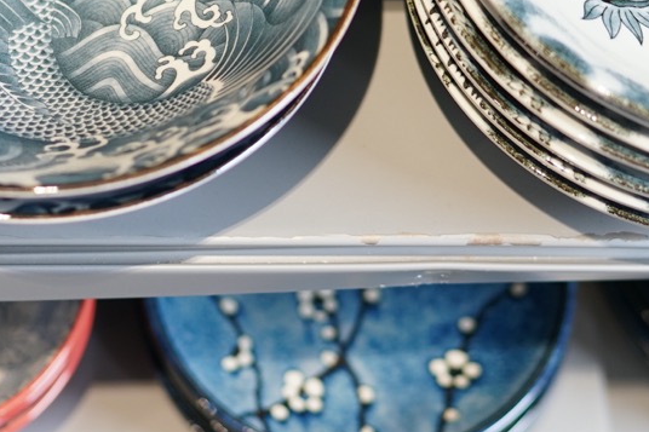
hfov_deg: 21.6
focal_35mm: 94
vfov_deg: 14.5
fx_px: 1694
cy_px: 206
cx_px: 189
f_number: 1.8
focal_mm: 35
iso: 500
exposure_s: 1/200
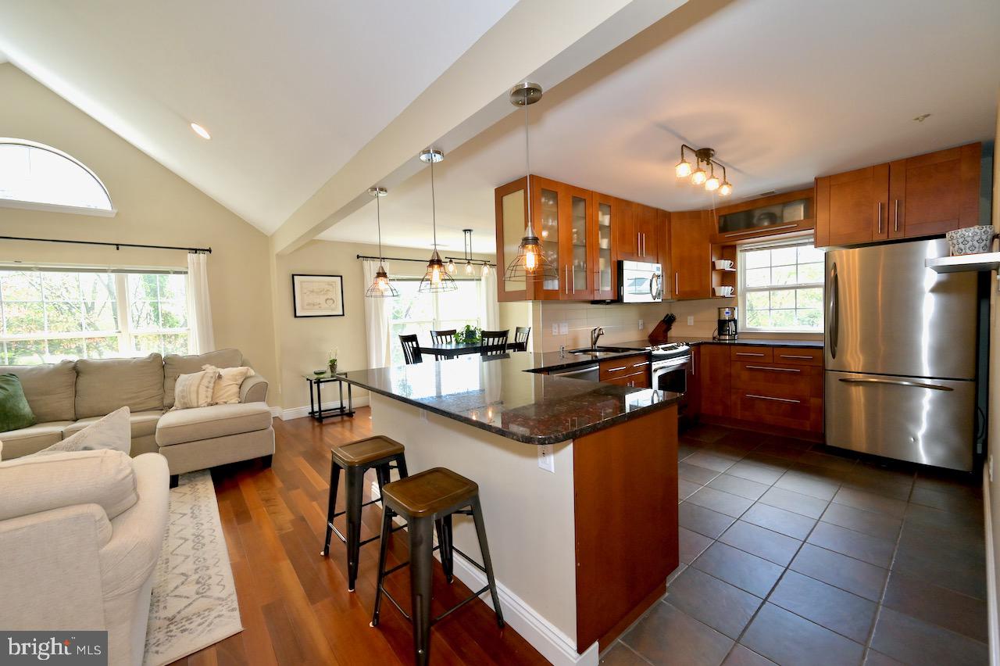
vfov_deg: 81.1
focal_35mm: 14
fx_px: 389
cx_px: 500
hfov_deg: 104.3
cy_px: 333
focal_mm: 14
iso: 1250
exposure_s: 1/125
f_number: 8
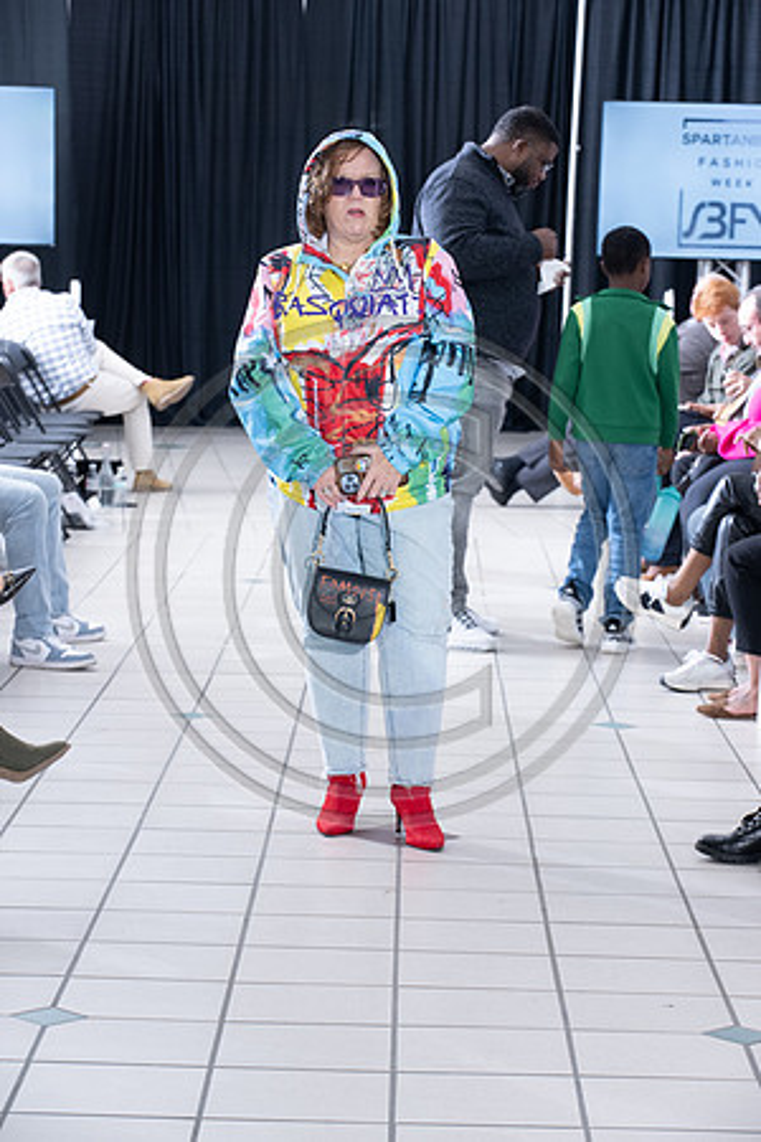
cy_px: 571
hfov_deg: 13.4
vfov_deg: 20.0
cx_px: 380
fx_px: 3234
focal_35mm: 102
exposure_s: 1/160
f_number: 7.1
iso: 1250
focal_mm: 102
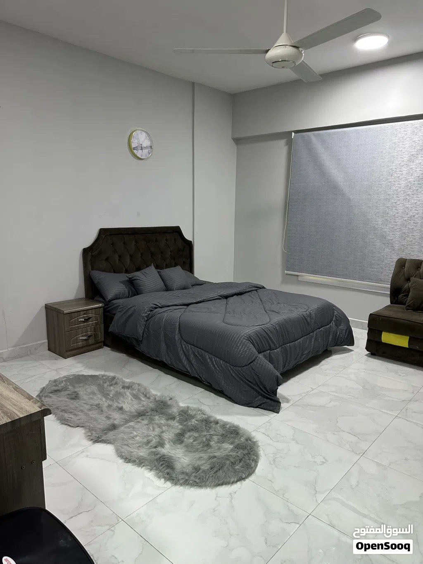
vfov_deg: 71.6
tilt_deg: -9.7
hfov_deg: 56.8
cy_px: 282
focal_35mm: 24
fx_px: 391
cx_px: 212
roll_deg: -0.9
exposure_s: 1/50
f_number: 1.78
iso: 250
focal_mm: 6.86
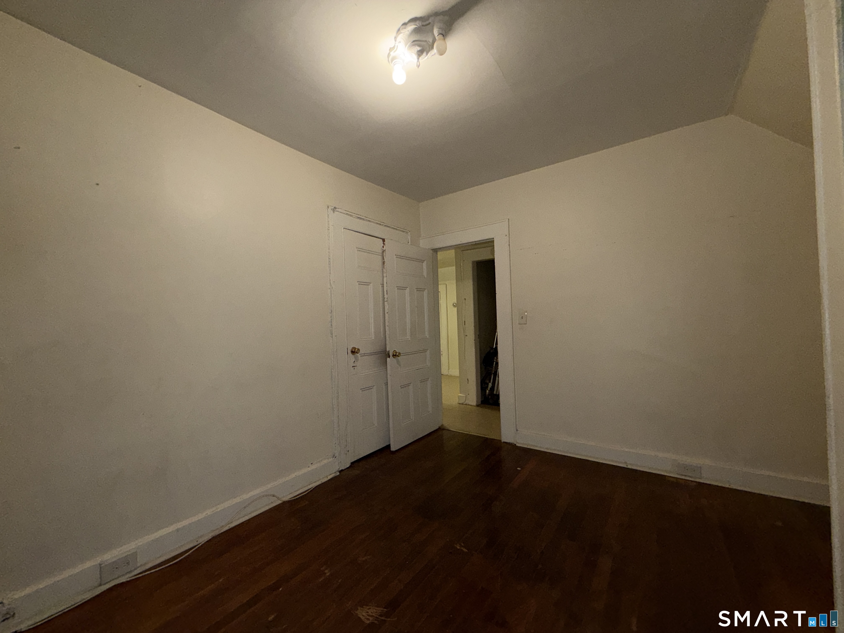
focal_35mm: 14
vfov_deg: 85.7
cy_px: 316
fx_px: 341
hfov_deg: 102.1
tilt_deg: +1.0
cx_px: 422
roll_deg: +1.7
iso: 100
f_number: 2.2
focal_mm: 2.22
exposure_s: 1/60
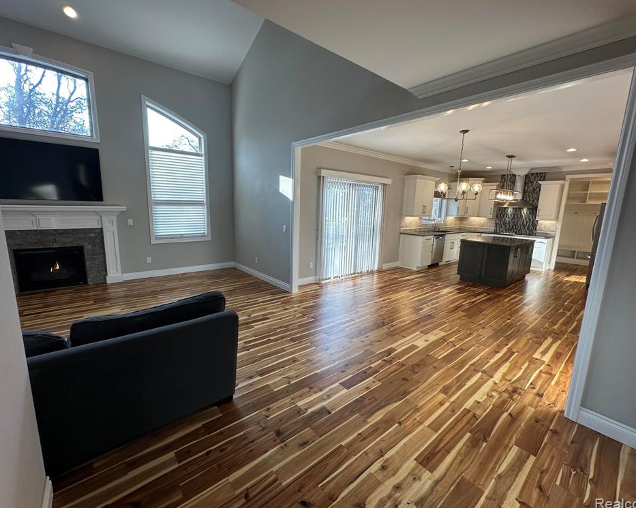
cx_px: 315
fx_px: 282
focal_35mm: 15
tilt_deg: -8.8
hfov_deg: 96.8
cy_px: 253
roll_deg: -1.3
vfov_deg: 84.0
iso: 64
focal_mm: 2.22
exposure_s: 1/120
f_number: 2.2
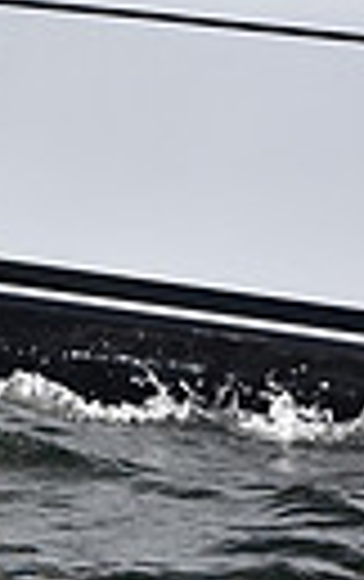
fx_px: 6897
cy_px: -61
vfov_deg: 4.8
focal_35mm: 436
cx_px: -881
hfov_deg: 3.0
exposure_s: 1/800
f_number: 4
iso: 200
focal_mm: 95
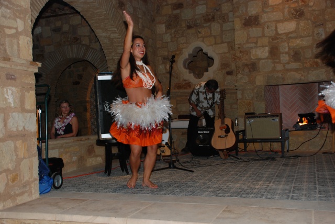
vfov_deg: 34.3
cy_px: 112
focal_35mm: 39
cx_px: 168
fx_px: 363
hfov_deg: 49.5
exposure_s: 1/60
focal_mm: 26
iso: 400
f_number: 4
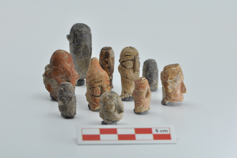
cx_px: 118
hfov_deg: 16.1
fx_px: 838
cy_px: 79
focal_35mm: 128
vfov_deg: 10.7
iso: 200
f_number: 13
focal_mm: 85
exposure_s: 1/40
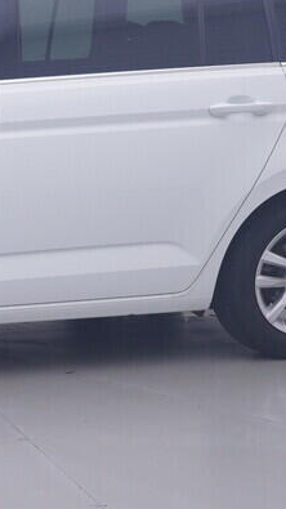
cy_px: 365
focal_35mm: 86
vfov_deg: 24.6
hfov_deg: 13.4
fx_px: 1159
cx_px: -120
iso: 200
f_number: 5
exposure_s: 1/80
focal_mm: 15
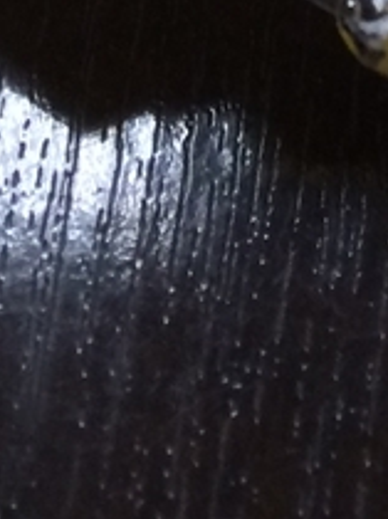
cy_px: -875
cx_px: 660
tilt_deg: -56.6
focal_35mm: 166
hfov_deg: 8.6
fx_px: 2486
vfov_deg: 9.9
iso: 50
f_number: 2.2
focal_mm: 4.15
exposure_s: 1/30
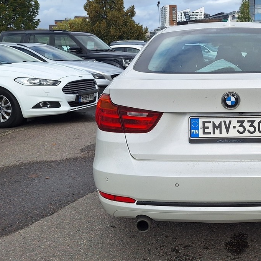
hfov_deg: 37.0
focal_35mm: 43
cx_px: 229
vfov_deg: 39.1
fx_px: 367
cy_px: 112
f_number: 1.8
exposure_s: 1/1927
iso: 40
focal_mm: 5.54
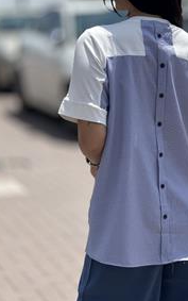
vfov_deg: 17.5
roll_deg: +2.9
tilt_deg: -0.6
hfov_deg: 11.0
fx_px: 975
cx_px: 137
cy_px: 97
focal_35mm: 119
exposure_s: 1/881
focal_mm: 9
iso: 32
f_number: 2.8
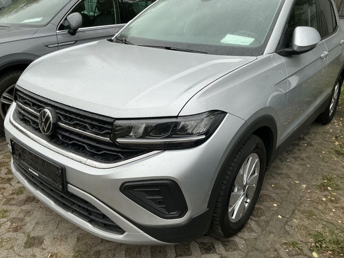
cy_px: 129
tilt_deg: -21.9
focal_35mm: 28
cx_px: 172
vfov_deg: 49.7
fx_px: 278
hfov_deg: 63.4
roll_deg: -1.9
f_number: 1.8
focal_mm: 3
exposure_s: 1/78
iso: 64
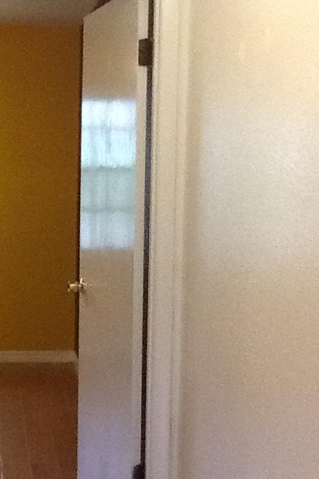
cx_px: 78
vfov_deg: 28.9
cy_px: 252
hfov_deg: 19.3
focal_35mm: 70
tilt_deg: -5.4
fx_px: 931
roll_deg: -2.2
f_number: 2.4
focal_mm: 2.03
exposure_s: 1/30
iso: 250
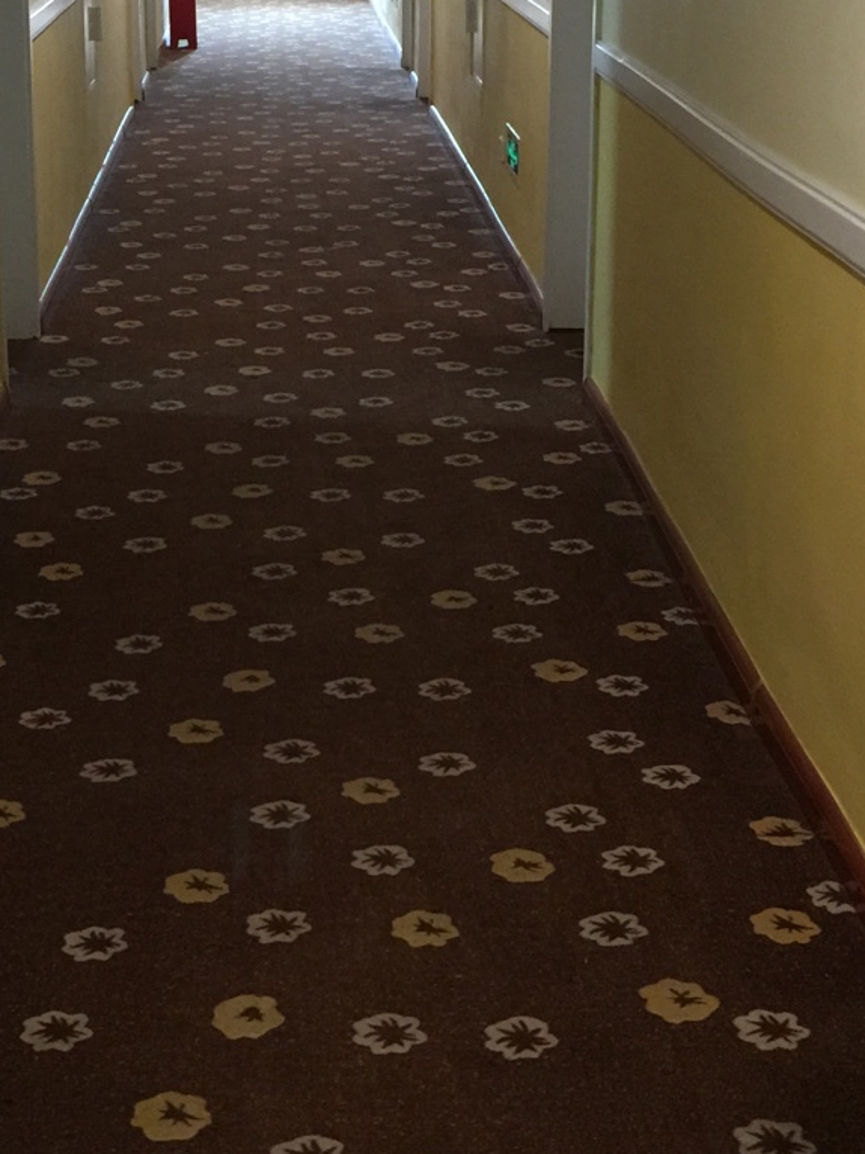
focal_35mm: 63
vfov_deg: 30.4
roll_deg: +0.6
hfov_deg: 23.1
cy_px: 353
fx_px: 2100
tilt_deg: -14.0
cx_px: 267
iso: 160
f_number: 2.2
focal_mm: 4.15
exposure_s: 1/8
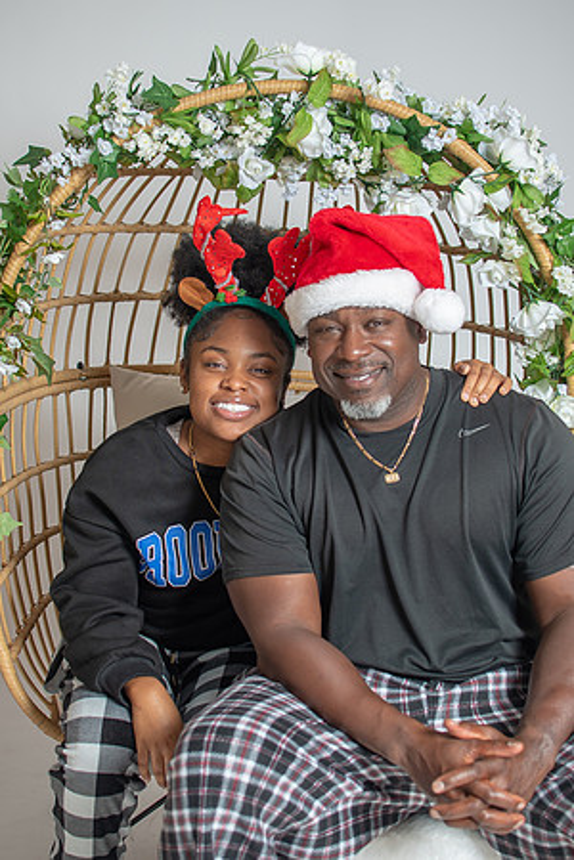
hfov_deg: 26.0
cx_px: 287
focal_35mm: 52
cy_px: 430
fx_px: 1244
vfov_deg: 38.2
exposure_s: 1/250
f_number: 3.2
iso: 100
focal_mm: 35
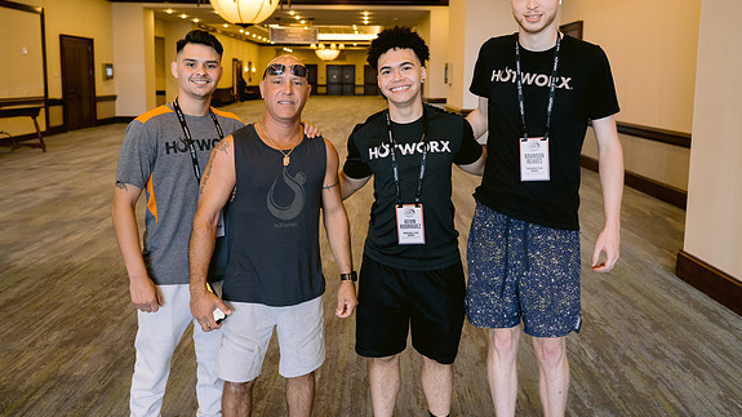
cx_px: 369
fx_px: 728
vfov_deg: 31.9
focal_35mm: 37
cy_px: 171
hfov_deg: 54.0
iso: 800
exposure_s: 1/80
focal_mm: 35
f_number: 3.5
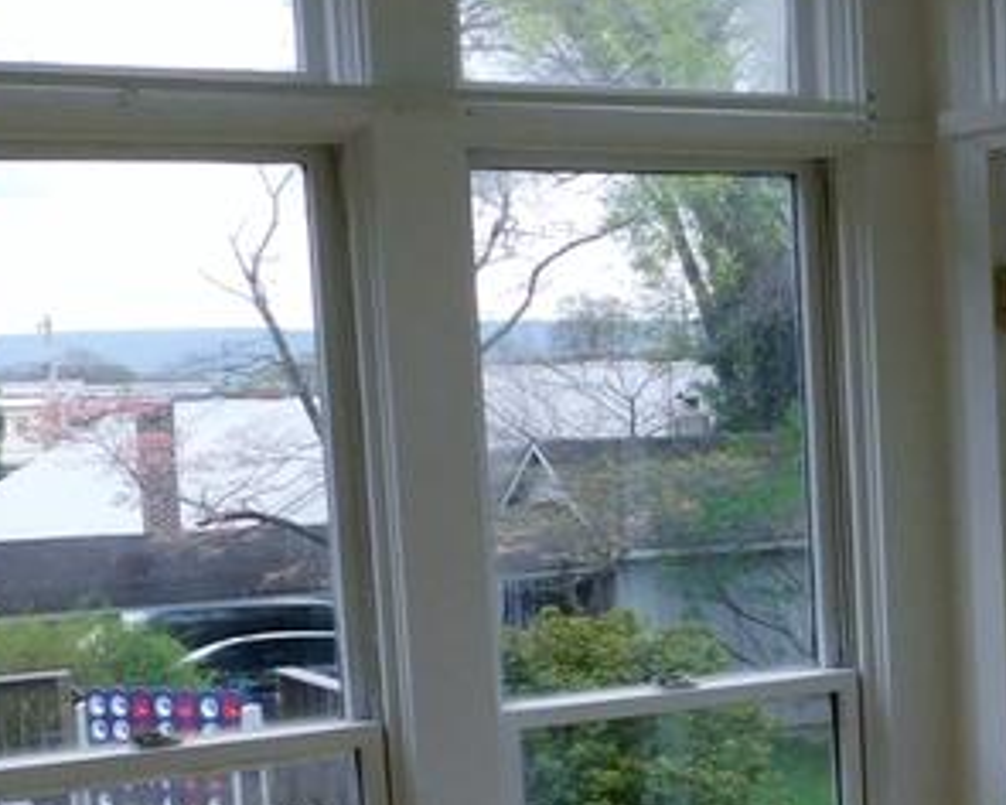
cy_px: 662
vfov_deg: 19.4
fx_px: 2322
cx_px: 1098
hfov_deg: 23.0
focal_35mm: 78
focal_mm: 4
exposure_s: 1/320
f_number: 3
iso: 125
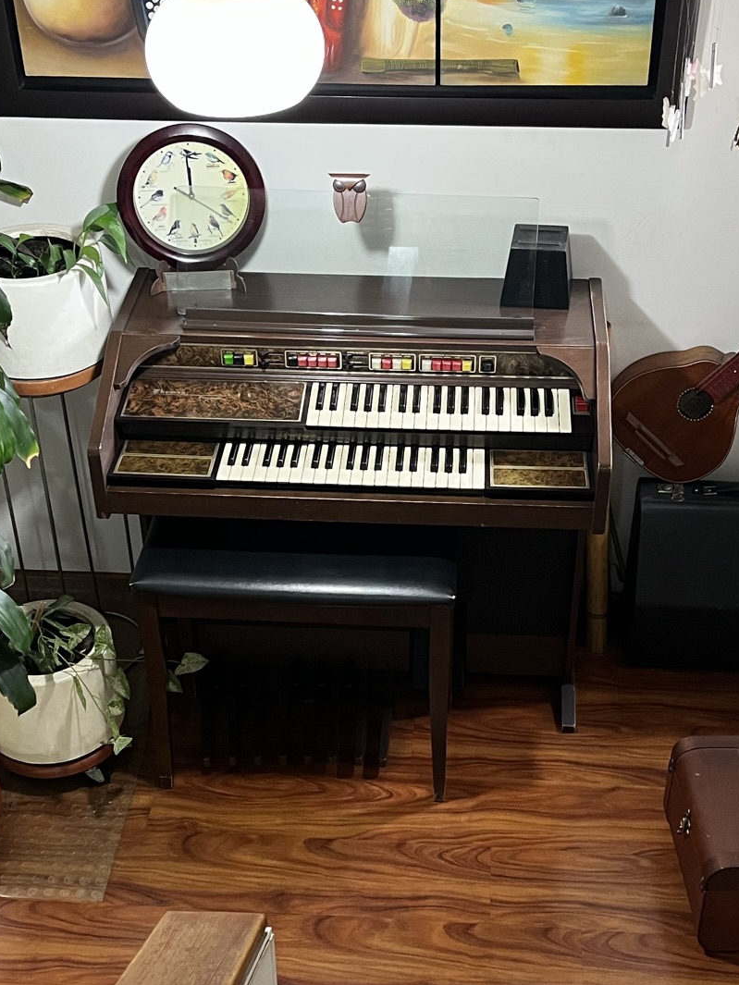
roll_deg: +1.2
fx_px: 1423
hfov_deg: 29.1
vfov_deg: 38.1
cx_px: 374
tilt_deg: -35.8
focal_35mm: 50
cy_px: 543
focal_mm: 5.1
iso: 320
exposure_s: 1/60
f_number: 1.6
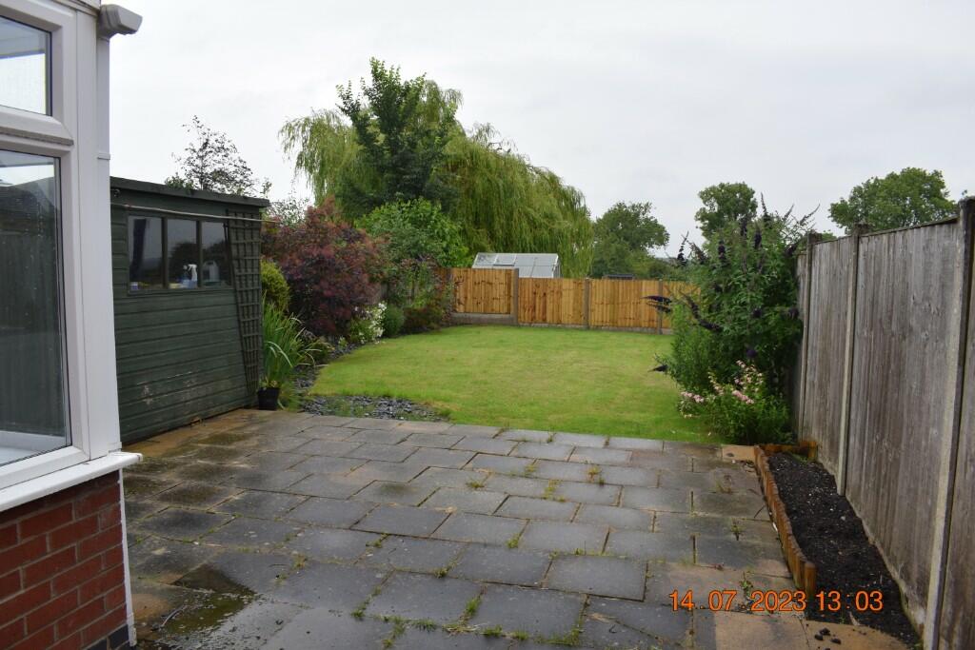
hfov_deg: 67.4
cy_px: 325
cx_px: 488
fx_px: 731
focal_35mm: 27
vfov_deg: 47.9
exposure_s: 1/250
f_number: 8
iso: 200
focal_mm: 18
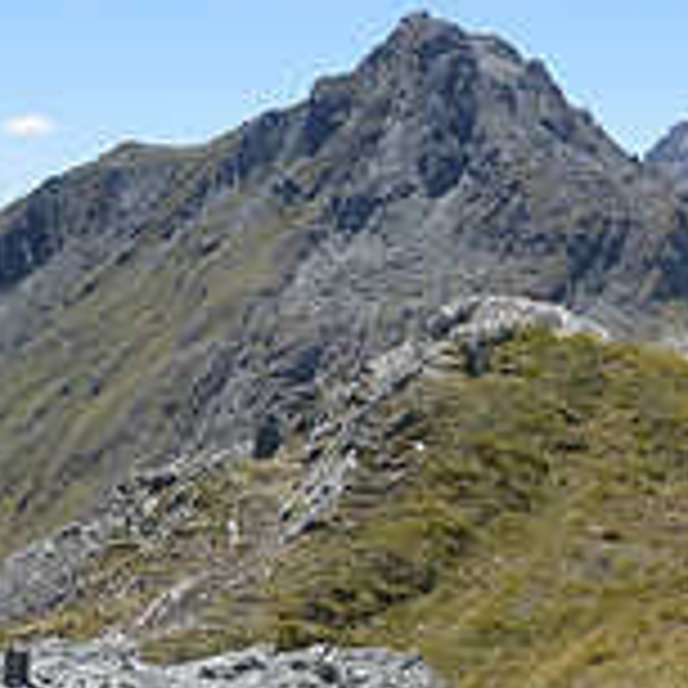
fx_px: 1956
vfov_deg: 19.9
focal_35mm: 87
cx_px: 432
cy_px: 306
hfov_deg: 19.9
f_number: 8
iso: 100
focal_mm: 18
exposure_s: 1/250
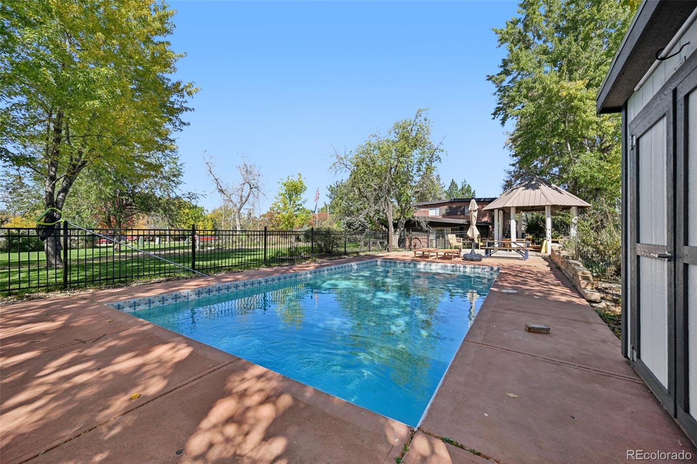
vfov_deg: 81.2
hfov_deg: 104.3
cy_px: 232
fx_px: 271
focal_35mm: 14
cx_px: 348
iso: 64
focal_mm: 14
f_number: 7.1
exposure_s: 1/100
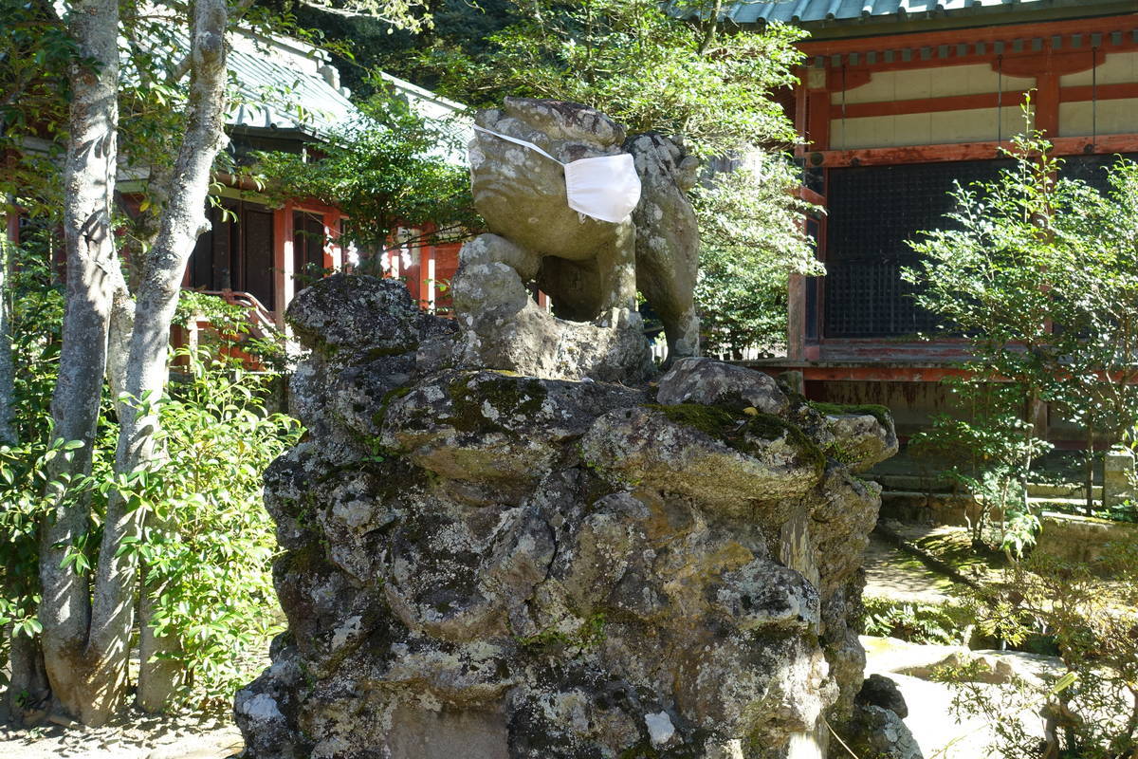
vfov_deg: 35.1
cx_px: 569
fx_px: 1201
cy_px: 380
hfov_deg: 50.7
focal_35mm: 38
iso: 125
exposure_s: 1/80
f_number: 4.5
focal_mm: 14.1
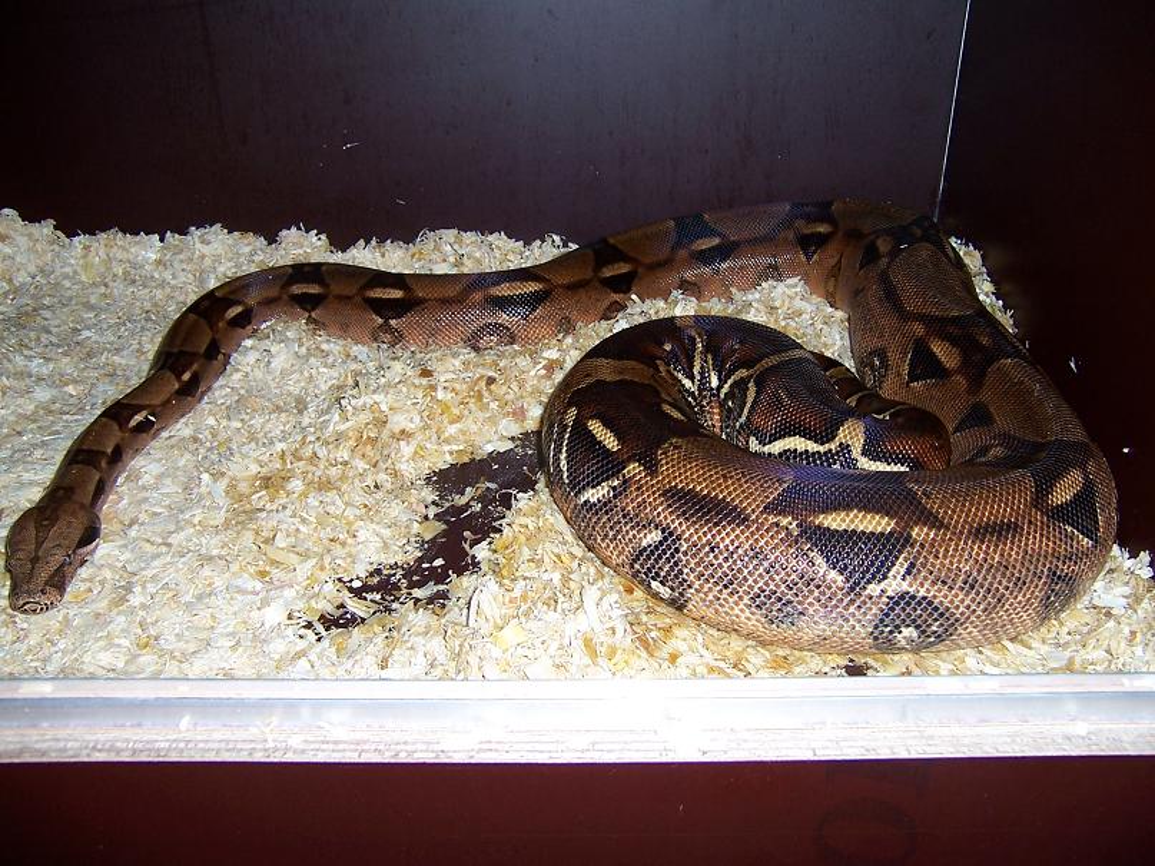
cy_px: 433
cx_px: 578
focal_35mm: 33
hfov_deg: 55.4
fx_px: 1101
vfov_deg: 42.9
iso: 80
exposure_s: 1/60
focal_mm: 5.5
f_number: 2.8
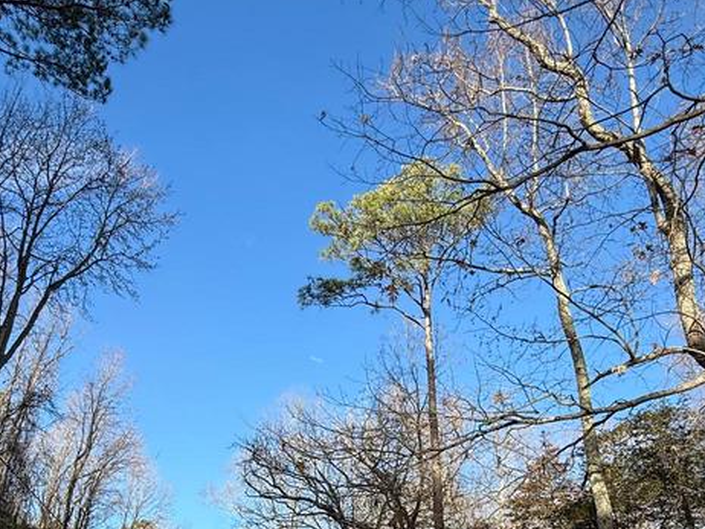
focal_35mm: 31
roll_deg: -5.1
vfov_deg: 43.1
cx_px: 304
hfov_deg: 58.1
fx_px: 632
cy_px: 431
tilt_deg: +24.6
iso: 50
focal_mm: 2.22
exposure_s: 1/864
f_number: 2.2
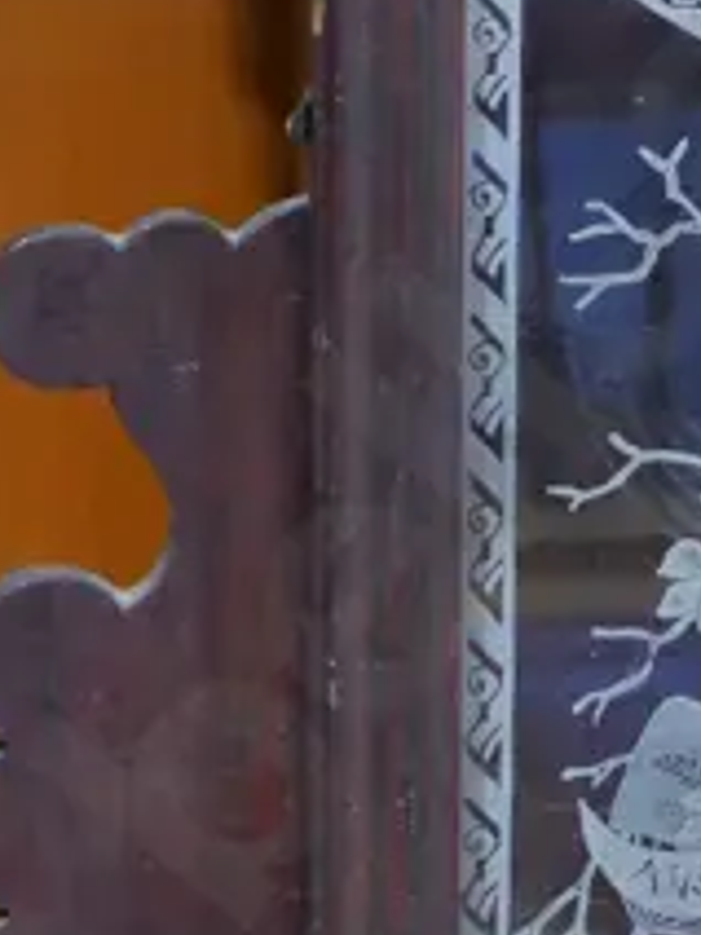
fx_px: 3915
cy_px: -101
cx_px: 893
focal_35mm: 145
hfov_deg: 10.0
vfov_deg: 13.3
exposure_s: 1/60
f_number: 3.6
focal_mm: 15
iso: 1250
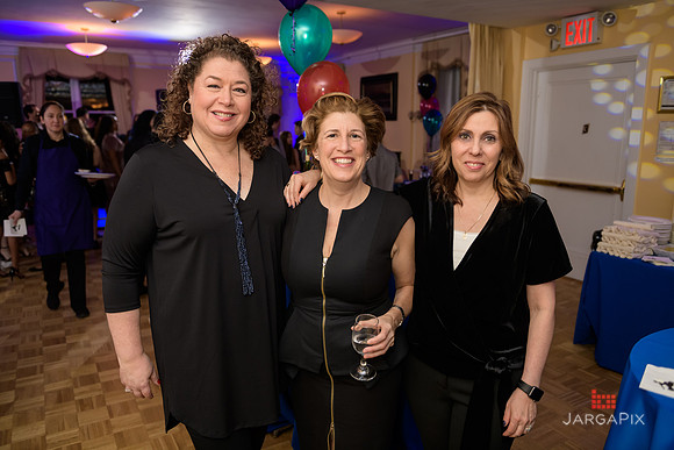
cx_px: 337
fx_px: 524
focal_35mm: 28
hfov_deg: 65.5
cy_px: 225
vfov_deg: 46.4
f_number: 3.2
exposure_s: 1/125
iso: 800
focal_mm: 28
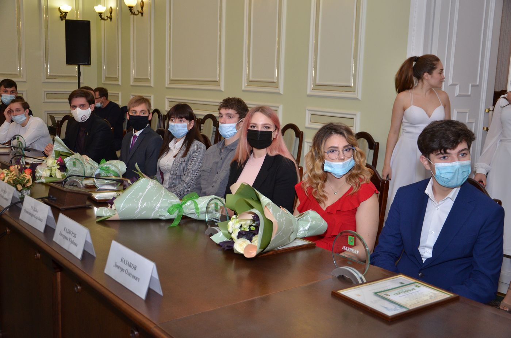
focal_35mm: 38
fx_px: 531
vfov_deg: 35.3
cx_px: 256
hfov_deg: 51.4
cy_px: 169
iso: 800
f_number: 4
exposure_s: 1/250
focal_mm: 25
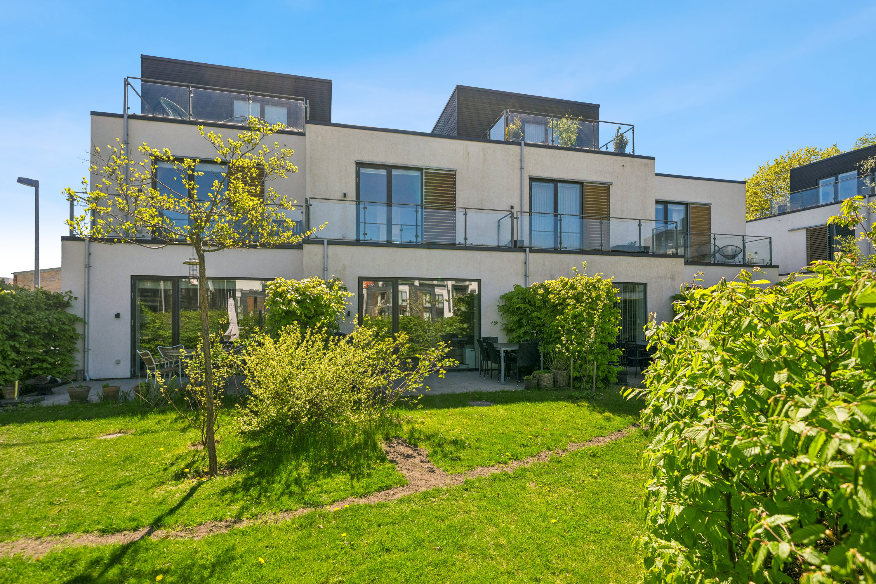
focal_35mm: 17
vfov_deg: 70.4
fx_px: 414
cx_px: 438
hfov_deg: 93.3
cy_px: 292
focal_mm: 17
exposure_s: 1/1250
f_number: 5.6
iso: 250
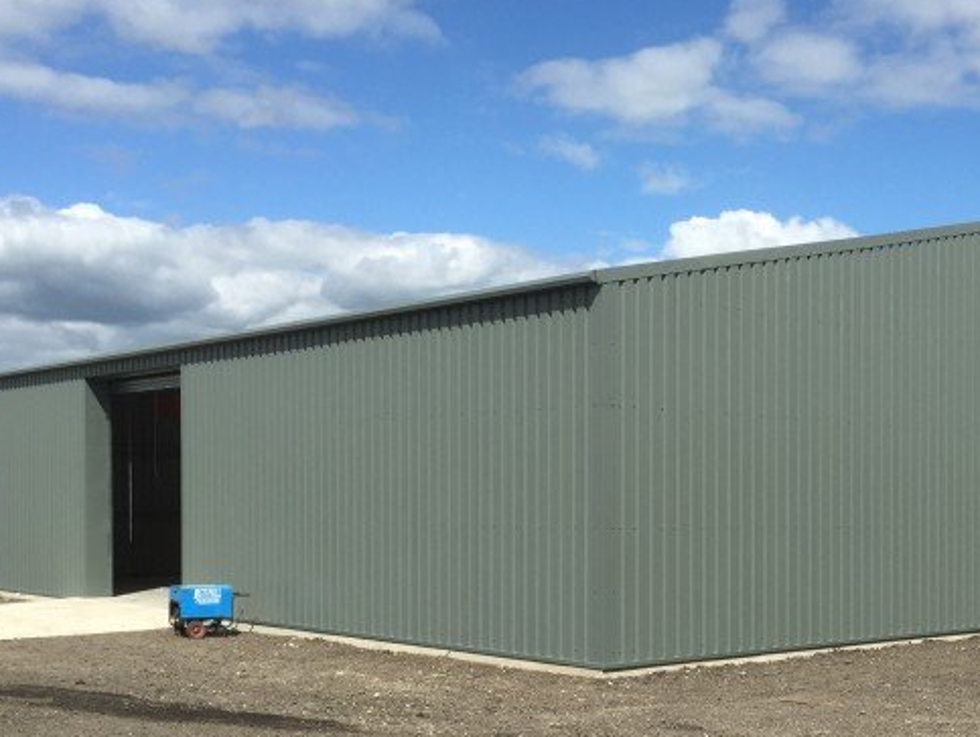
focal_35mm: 48
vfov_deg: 30.0
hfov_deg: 39.2
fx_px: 1360
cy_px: 514
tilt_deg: -1.4
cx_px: 655
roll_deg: -1.0
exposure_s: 1/2639
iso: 32
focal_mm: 4.15
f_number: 2.2
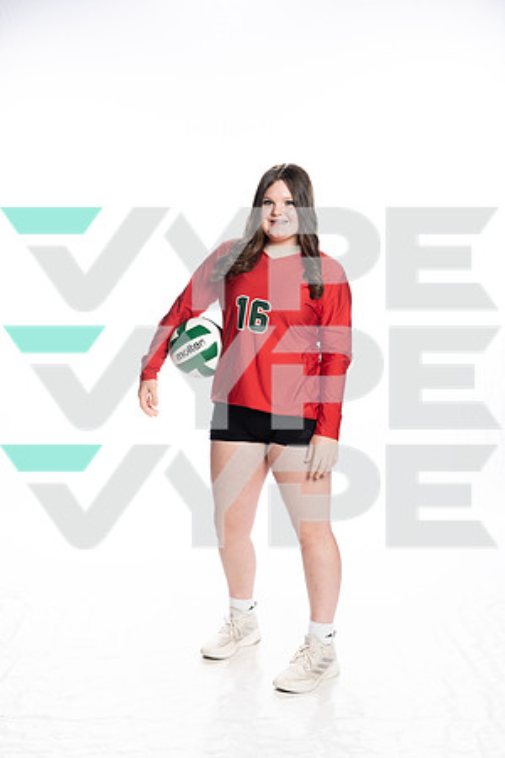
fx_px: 1052
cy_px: 379
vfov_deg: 39.6
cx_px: 252
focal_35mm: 50
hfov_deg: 27.0
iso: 400
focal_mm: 50
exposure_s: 1/250
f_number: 8
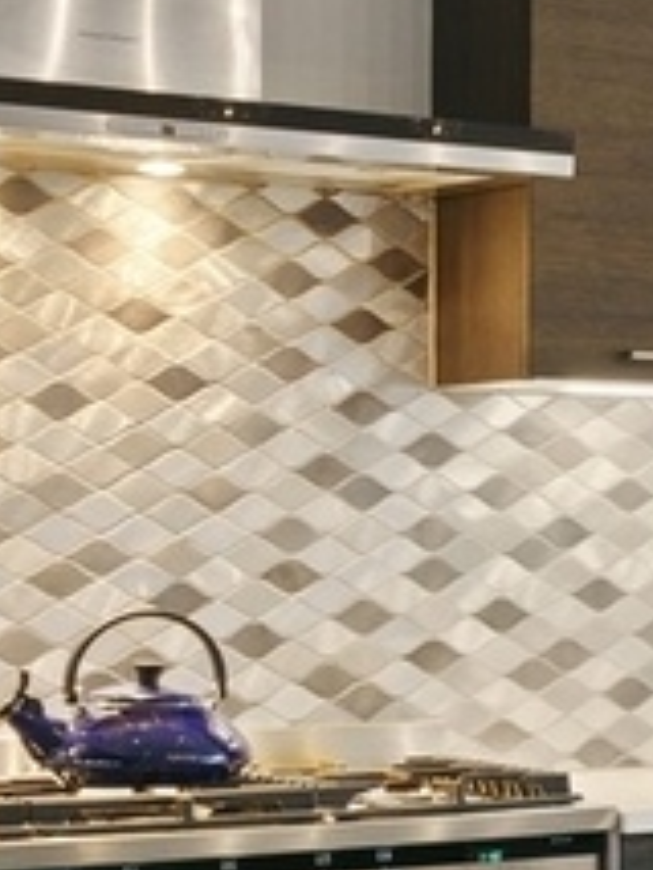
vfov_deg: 16.8
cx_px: 2018
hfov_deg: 9.6
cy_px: 539
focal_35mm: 117
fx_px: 2940
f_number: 7.1
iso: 320
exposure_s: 1/5
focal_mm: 16
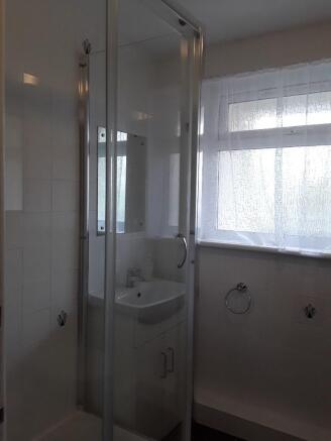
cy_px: 220
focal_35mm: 27
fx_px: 344
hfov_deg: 51.4
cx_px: 166
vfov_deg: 65.3
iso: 64
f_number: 1.9
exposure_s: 1/33
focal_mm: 2.91
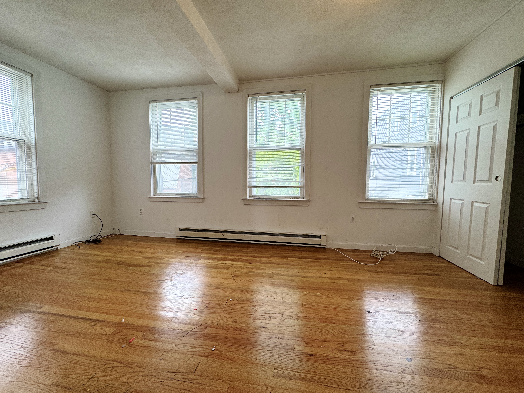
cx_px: 262
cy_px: 196
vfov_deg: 85.7
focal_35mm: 14
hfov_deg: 102.1
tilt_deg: -4.6
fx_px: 212
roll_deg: -1.1
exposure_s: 1/120
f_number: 2.2
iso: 80
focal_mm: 2.22
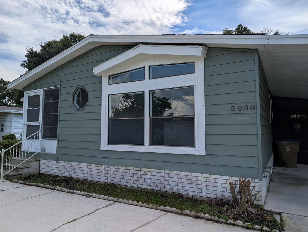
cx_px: 154
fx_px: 214
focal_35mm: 24
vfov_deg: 56.9
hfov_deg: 71.5
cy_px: 116
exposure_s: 1/1621
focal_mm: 6.9
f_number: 1.68
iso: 20
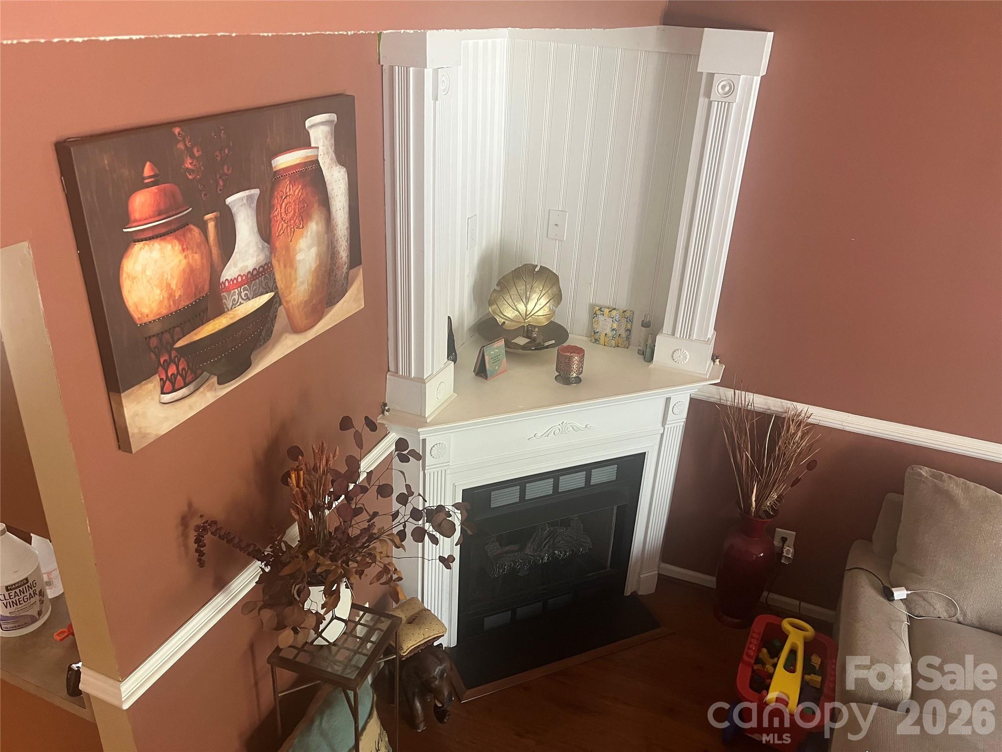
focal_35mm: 26
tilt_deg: -25.3
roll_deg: -3.4
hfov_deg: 67.3
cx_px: 501
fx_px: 753
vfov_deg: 53.1
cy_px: 376
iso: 250
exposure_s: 1/60
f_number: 1.6
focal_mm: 5.1
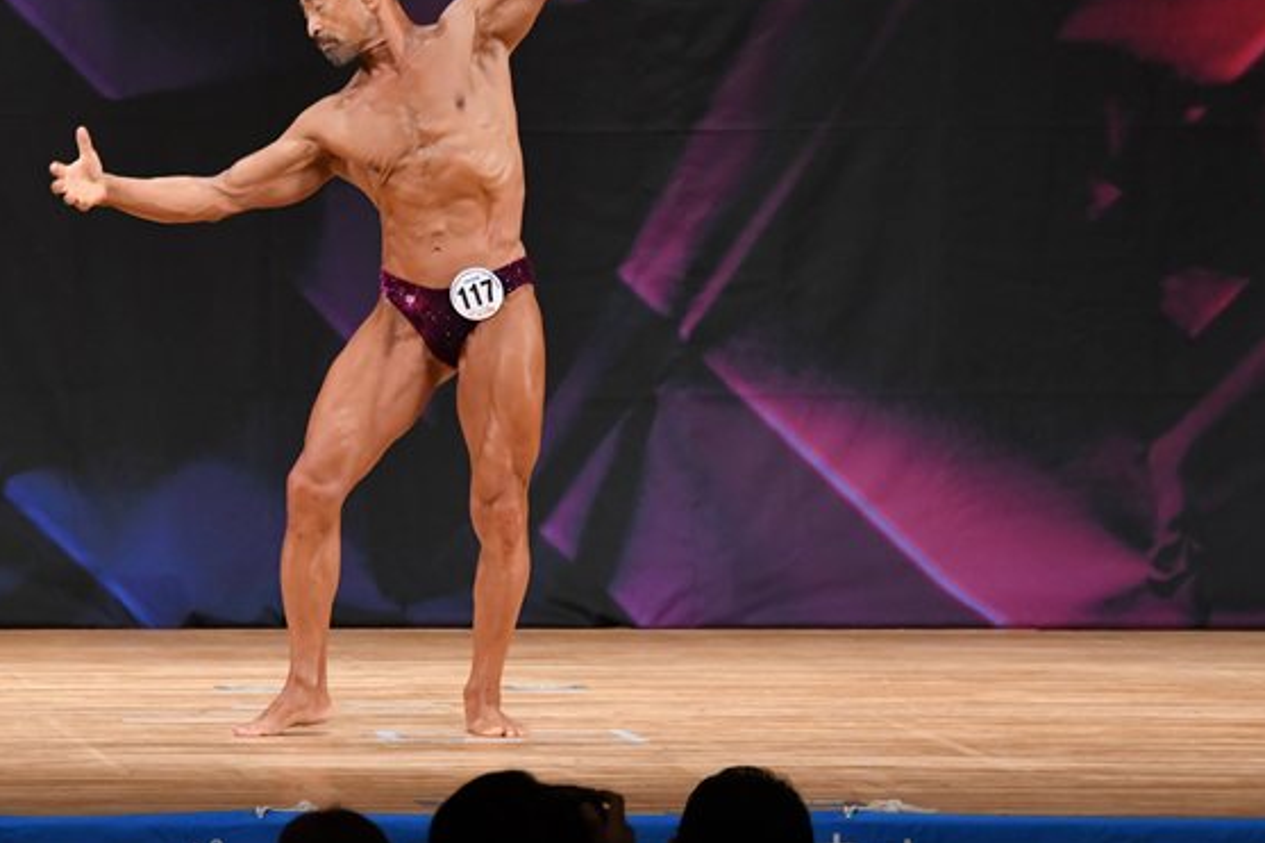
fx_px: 11732
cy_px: 261
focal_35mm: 334
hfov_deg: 6.2
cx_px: 421
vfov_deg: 4.1
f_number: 5.6
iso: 3200
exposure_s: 1/400
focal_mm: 160
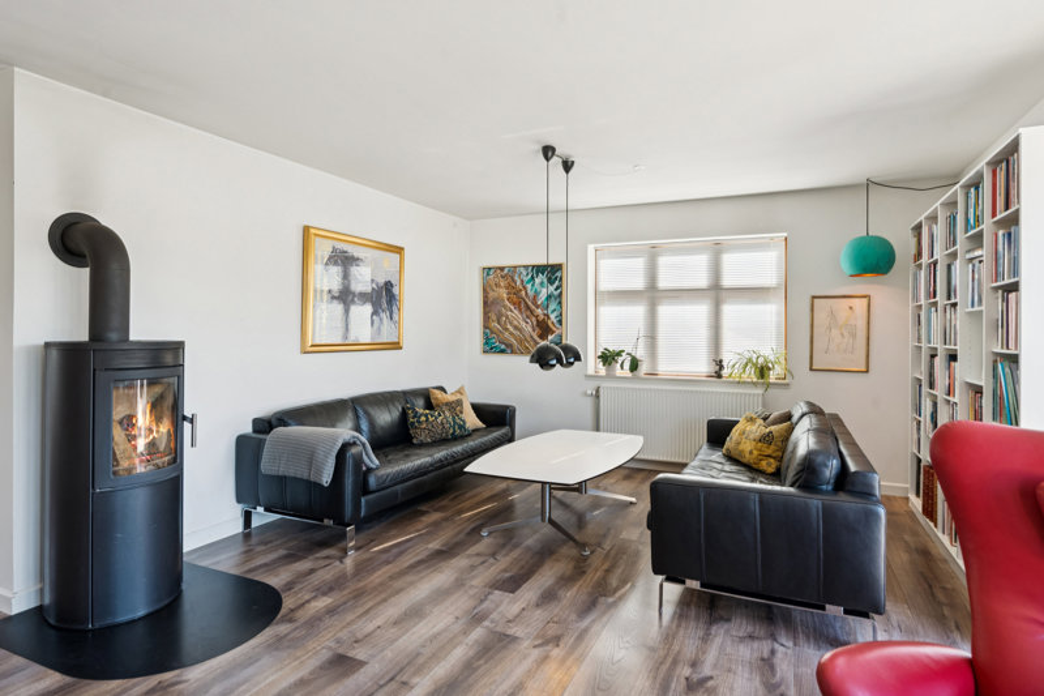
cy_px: 348
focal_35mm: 19
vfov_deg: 64.5
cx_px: 522
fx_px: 551
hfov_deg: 86.9
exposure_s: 1/50
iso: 400
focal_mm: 19
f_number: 8
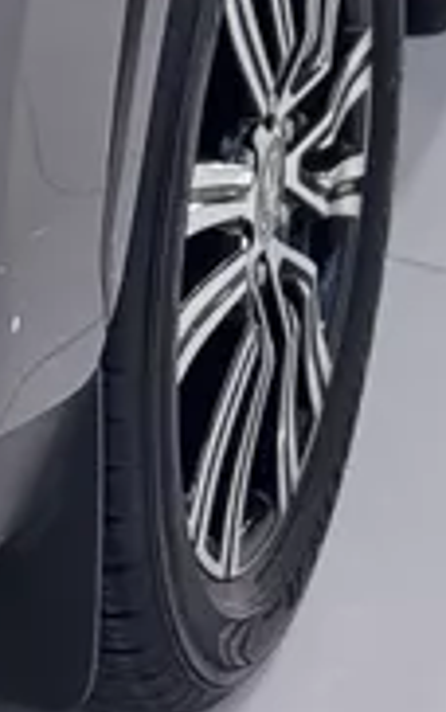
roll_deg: +2.9
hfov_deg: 8.0
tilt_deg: -9.4
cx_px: -720
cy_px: -820
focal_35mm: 149
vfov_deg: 12.1
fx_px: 2893
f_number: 1.78
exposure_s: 1/95
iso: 200
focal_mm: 6.76
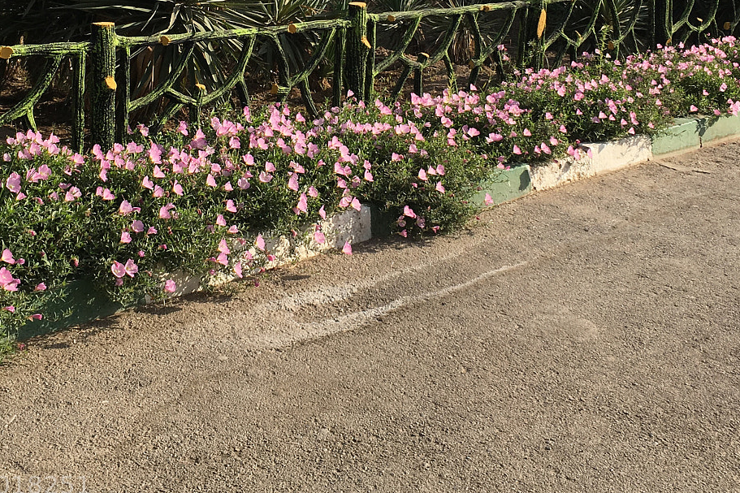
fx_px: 1089
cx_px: 315
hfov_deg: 37.4
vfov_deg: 24.8
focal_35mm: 53
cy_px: 62
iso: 25
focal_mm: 4.15
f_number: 2.2
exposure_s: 1/1326
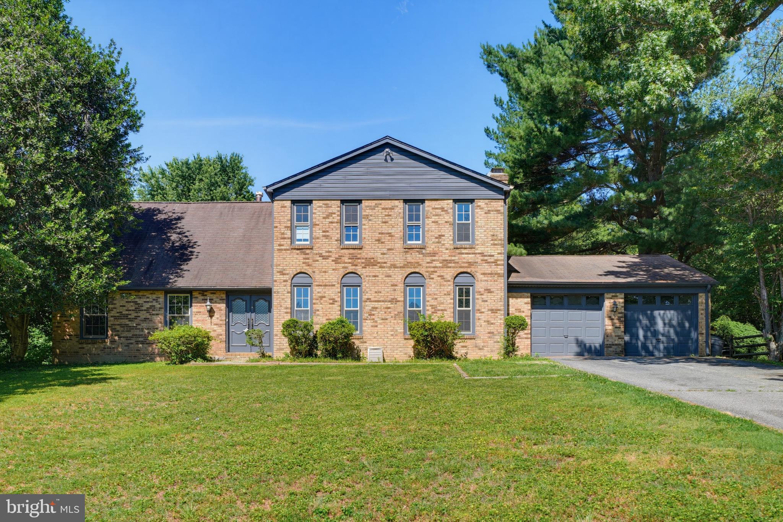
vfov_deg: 47.9
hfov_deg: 67.4
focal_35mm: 27
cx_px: 392
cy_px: 261
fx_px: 587
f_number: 8
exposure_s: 1/200
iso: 100
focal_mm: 18
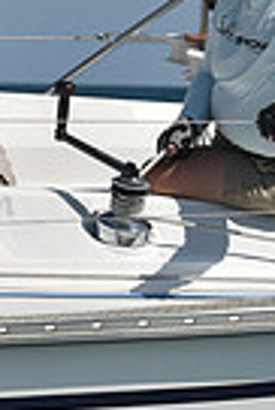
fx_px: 7806
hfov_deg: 2.0
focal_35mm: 683
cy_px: 51
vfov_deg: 3.0
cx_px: 171
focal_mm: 160
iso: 250
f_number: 9
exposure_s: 1/1600
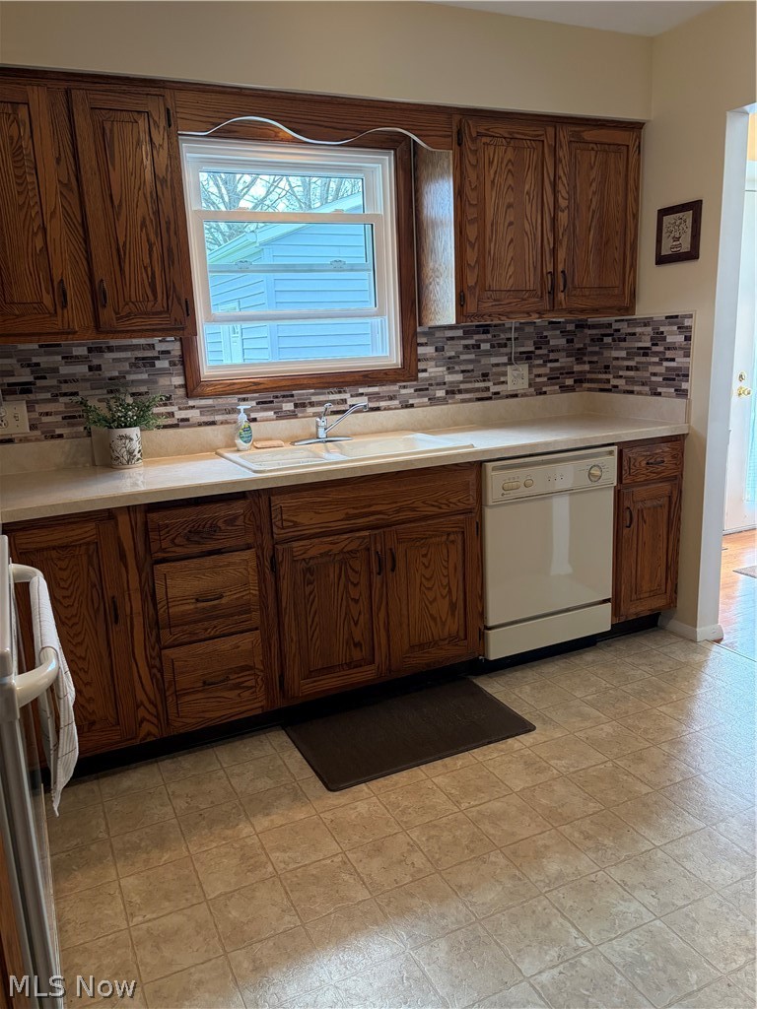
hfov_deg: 53.1
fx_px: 758
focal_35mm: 26
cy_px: 504
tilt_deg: -10.2
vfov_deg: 67.3
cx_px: 378
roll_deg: +3.3
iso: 160
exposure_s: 1/120
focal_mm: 5.96
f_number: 1.6
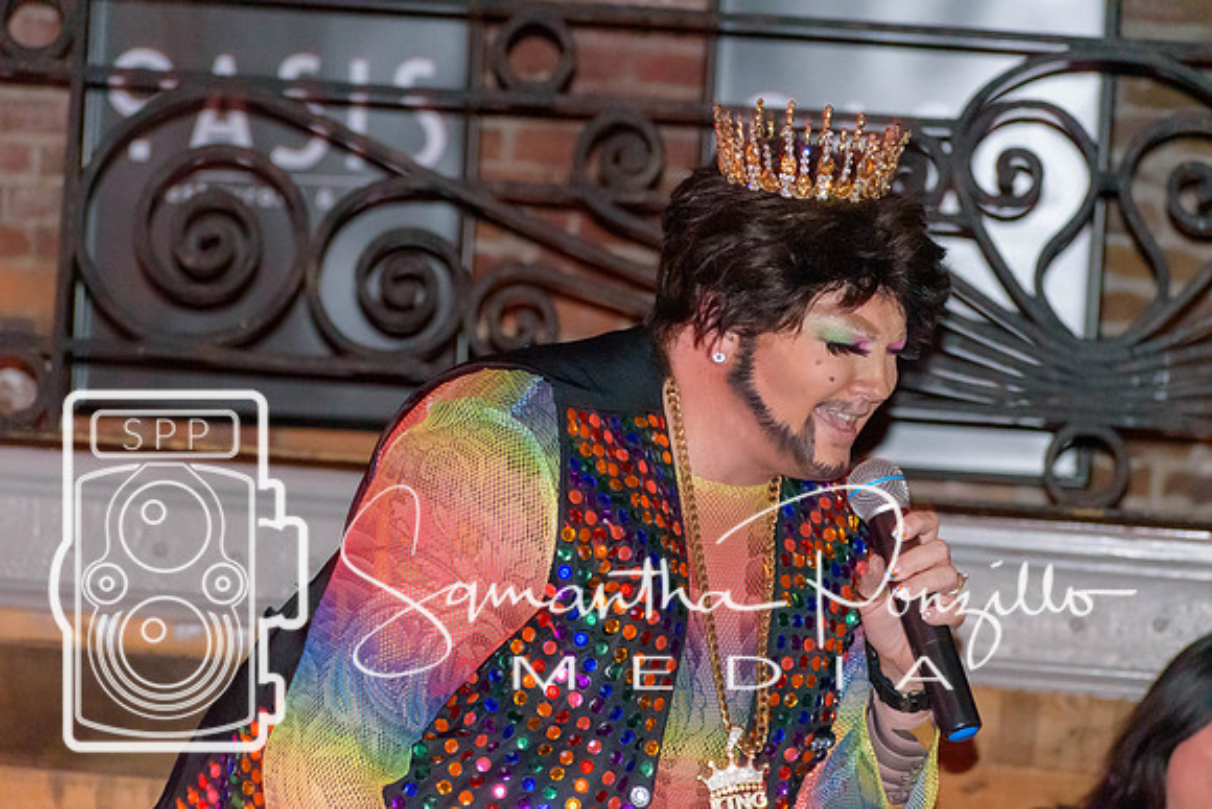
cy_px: 404
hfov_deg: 13.0
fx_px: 5303
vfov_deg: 8.7
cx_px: 606
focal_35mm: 158
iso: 6400
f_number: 4.8
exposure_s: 1/60
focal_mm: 105
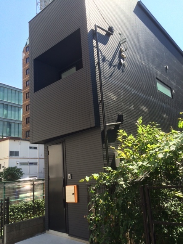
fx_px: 211
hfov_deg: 46.8
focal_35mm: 30
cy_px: 122
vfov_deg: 60.0
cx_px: 92
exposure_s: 1/641
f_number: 2.2
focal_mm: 4.12
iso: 32
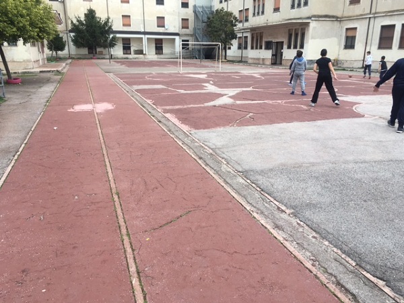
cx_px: 202
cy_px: 152
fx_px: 338
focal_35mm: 29
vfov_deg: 48.2
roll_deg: +0.1
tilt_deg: -16.1
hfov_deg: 61.7
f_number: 2.2
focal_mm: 4.15
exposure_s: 1/318
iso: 25
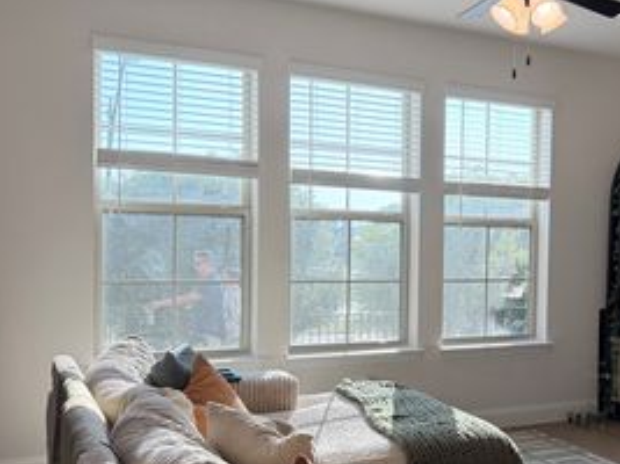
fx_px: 806
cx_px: 485
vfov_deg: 32.1
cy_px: 277
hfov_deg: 40.6
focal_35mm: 45
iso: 100
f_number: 1.78
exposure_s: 1/822
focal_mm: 6.76
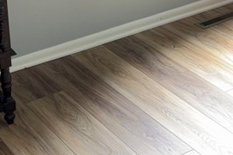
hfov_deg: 19.7
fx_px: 666
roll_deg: +2.2
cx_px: 175
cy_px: -123
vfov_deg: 12.2
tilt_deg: -11.7
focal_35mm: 103
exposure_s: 1/17
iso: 64
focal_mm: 5.96
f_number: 1.6
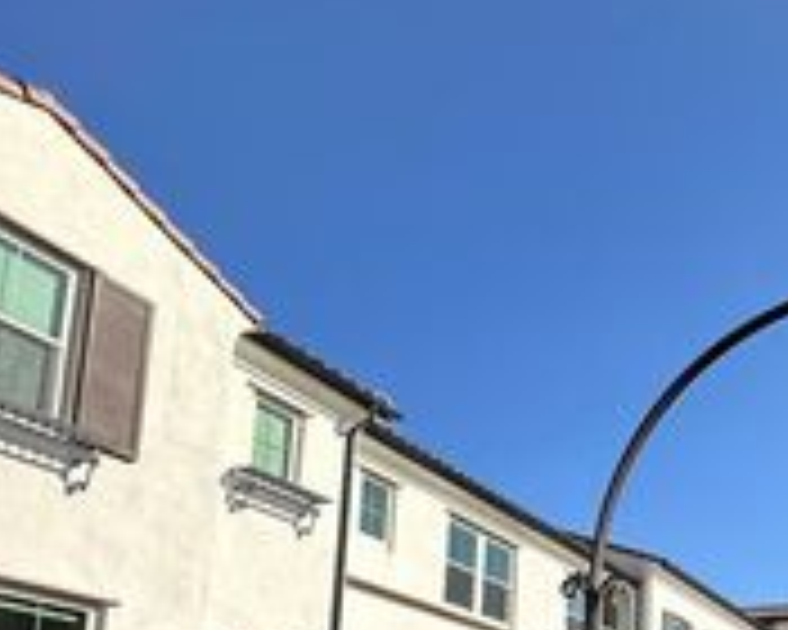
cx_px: 874
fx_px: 910
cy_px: 673
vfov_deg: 33.8
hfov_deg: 38.5
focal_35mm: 39
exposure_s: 1/1984
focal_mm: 2.22
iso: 50
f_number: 2.2
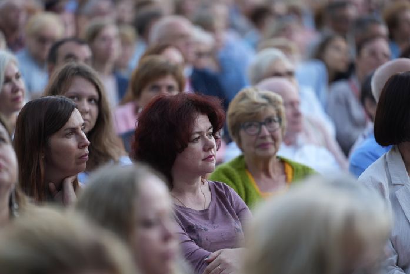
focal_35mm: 200
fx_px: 2280
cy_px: 137
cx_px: 205
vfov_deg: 6.9
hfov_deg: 10.3
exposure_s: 1/160
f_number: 2.8
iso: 125
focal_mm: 200
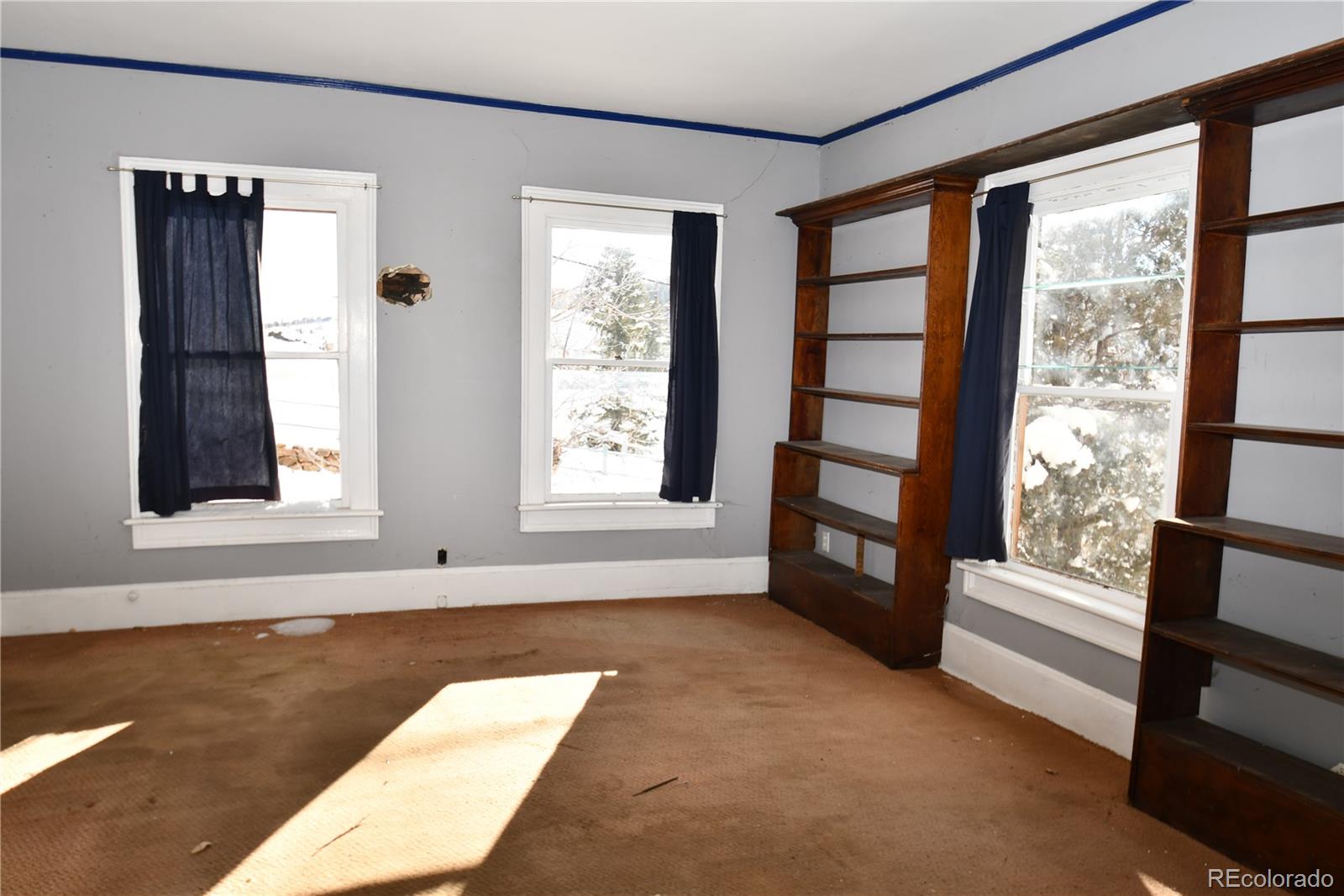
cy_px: 448
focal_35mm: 24
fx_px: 896
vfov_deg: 53.1
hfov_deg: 73.8
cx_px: 672
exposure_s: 1/160
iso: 100
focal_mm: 16
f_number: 6.3
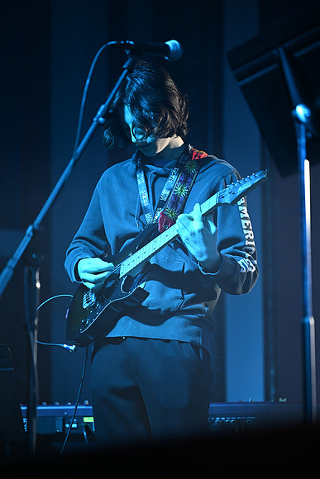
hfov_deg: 6.9
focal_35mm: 200
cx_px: 160
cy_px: 240
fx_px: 2665
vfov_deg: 10.3
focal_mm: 200
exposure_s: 1/400
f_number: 2.8
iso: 1600
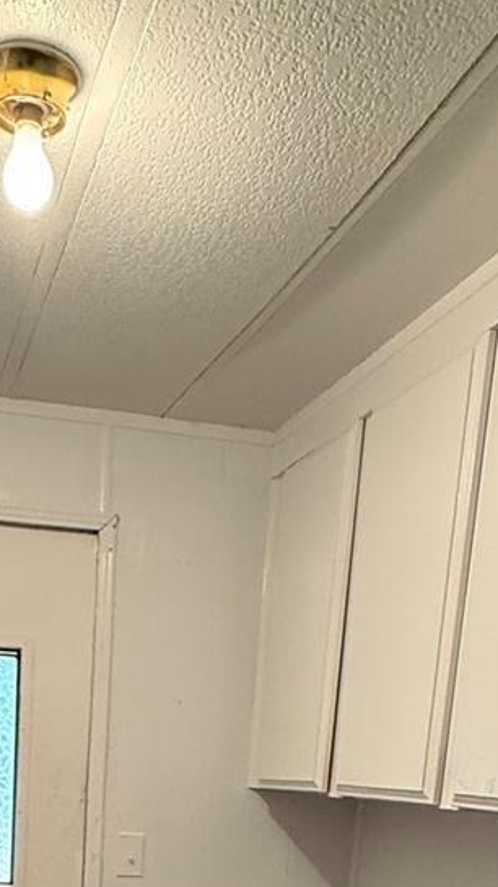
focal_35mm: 43
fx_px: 1011
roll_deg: -3.4
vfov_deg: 38.1
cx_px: 106
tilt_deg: -12.1
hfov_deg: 27.2
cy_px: 1007
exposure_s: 1/60
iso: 400
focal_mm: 2.22
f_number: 2.2
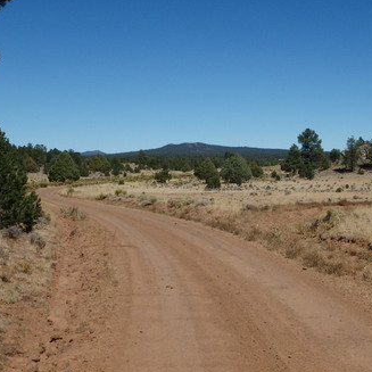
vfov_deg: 31.6
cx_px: 253
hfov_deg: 31.4
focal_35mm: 54
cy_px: 170
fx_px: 657
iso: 125
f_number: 13
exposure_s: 1/160
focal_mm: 7.3
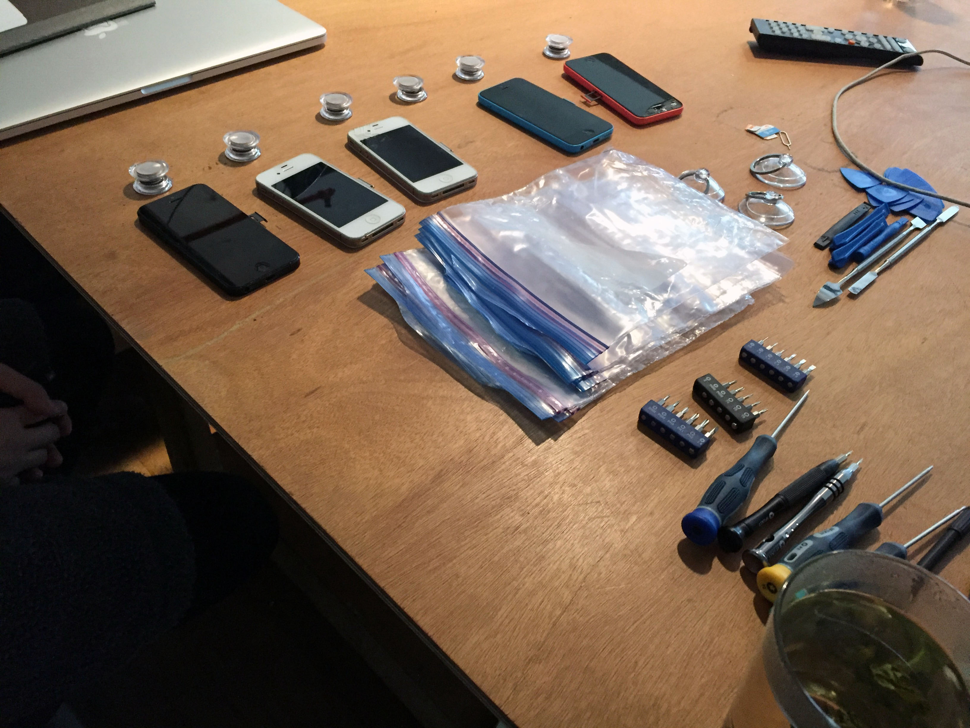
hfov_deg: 61.7
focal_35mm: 29
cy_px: 364
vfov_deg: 48.2
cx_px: 485
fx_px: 813
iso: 250
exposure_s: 1/30
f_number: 2.2
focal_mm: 4.15
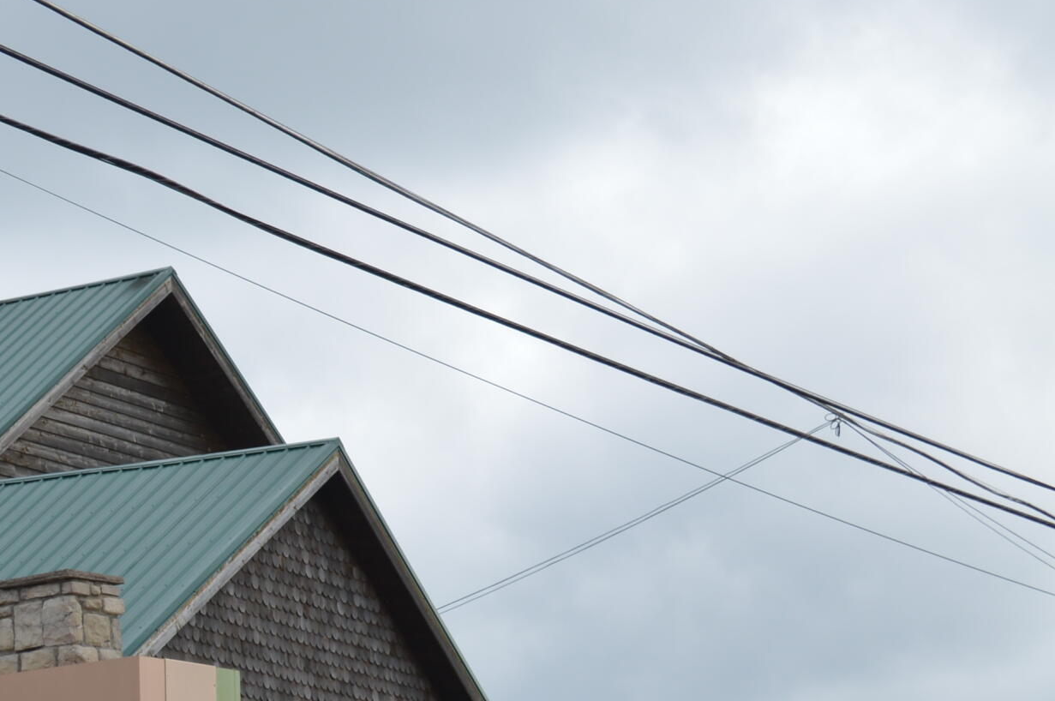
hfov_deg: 16.7
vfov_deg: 11.6
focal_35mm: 117
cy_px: 698
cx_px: -223
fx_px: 3425
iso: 100
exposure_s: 1/200
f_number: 7.1
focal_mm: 32
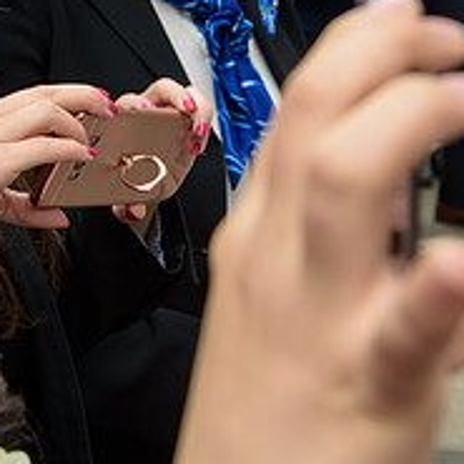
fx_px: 1532
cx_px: 93
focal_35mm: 101
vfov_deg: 16.8
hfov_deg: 17.1
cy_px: -9
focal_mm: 38
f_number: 5
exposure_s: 1/250
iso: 200
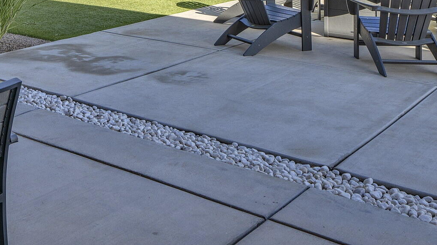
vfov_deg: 20.4
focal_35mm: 52
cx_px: 85
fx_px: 602
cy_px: -100
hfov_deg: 38.3
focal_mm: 18
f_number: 9
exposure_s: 1/80
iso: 100
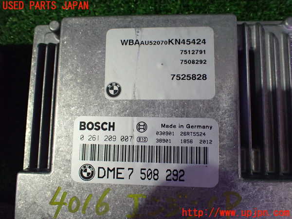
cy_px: 110
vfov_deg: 46.8
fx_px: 253
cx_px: 146
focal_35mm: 30
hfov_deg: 60.0
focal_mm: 5.4
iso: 800
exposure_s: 1/60
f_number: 2.3
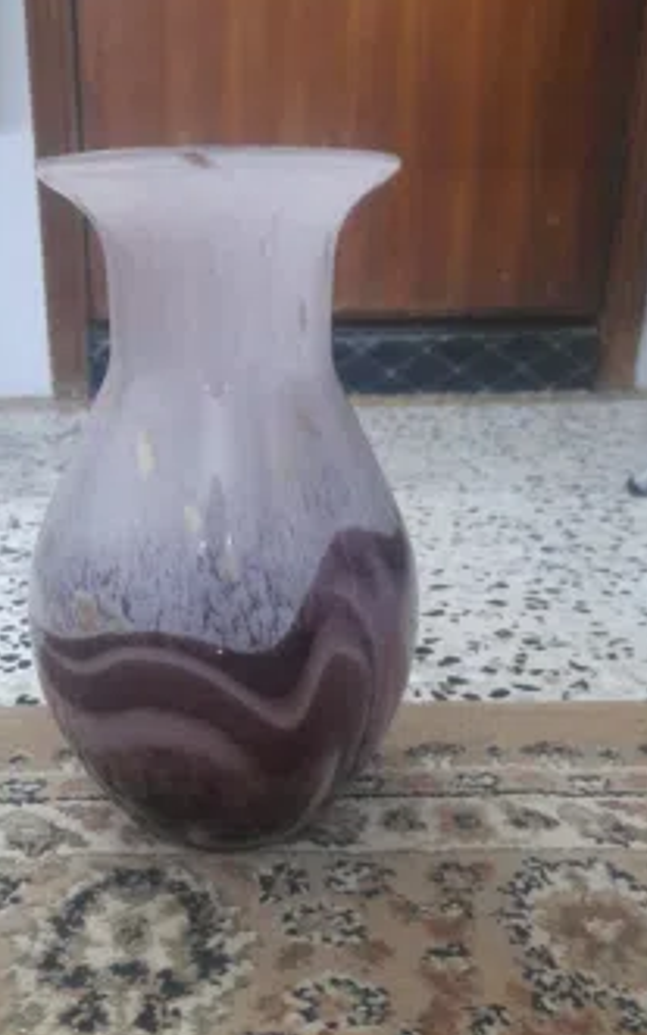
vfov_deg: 59.5
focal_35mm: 32
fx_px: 902
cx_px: 228
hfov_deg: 39.1
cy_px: 582
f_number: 2
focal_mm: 4.6
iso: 320
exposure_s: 1/30
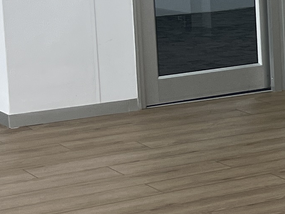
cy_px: 0
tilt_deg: -6.5
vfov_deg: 9.5
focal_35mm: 155
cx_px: 693
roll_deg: -0.4
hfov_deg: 10.8
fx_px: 1276
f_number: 1.6
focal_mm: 5.1
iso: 40
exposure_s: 1/100
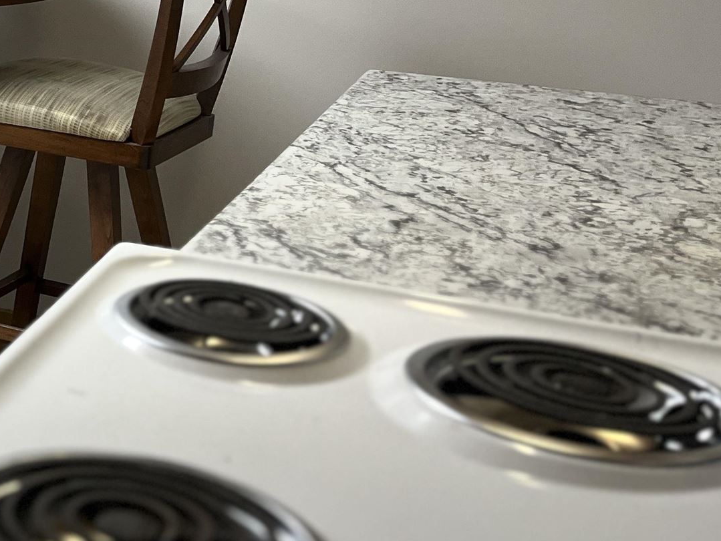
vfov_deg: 19.4
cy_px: 7
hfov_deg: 22.9
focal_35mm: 74
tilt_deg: -8.4
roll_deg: -1.0
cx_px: -255
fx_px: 1542
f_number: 1.6
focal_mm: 5.1
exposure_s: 1/60
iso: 100
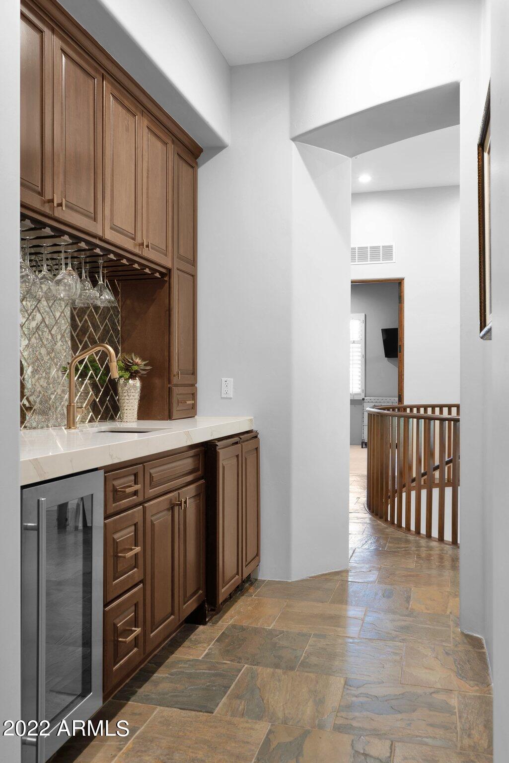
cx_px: 254
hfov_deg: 45.0
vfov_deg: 63.6
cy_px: 382
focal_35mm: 29
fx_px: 615
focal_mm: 29
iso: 80
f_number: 9
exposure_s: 2.5
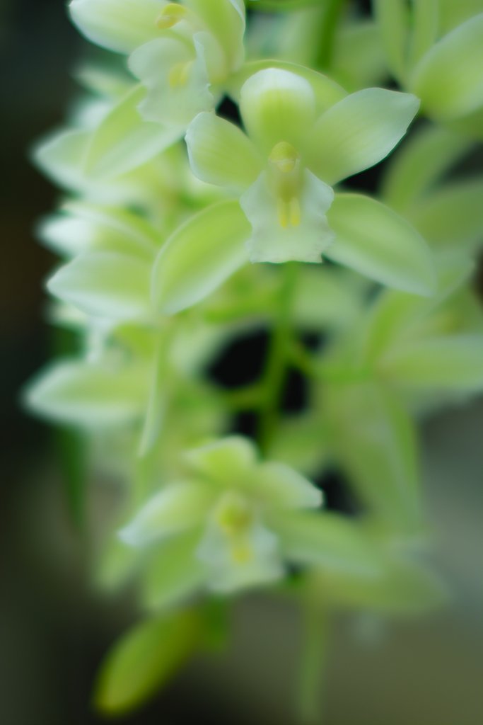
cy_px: 362
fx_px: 1710
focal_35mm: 85
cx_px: 242
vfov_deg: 23.9
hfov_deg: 16.1
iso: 100
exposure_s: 1/125
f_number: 1.4
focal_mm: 50
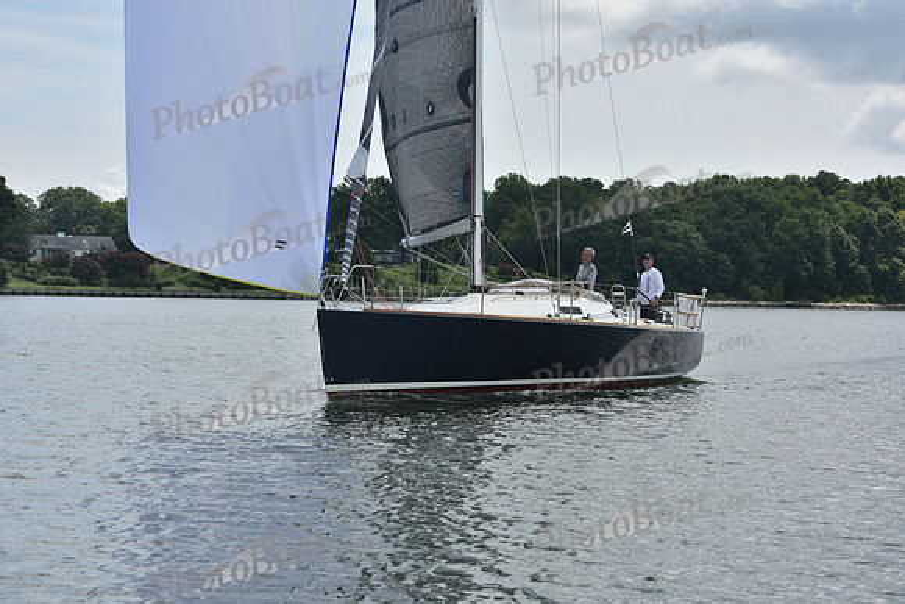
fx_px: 2313
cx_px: 452
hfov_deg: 22.1
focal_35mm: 92
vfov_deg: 14.9
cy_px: 302
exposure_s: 1/1250
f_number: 9
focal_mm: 92
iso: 320
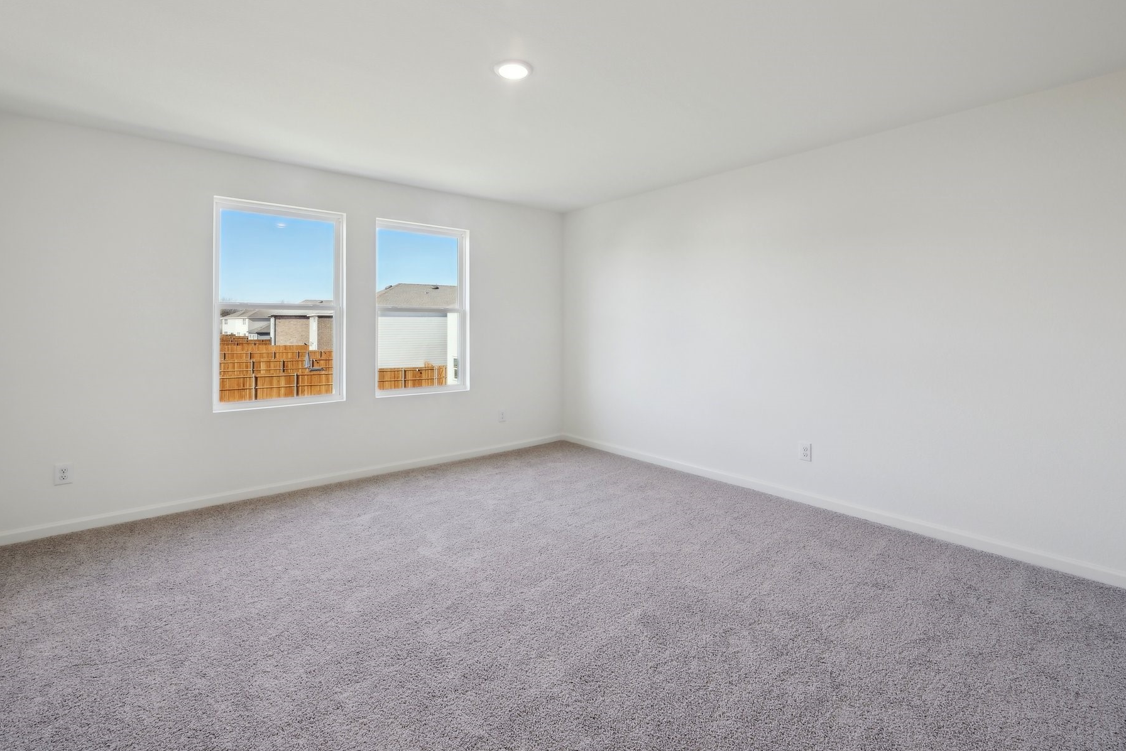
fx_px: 501
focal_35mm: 16
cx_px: 560
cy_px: 326
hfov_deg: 96.7
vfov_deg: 73.4
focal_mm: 14
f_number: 8
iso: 160
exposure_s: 1/40
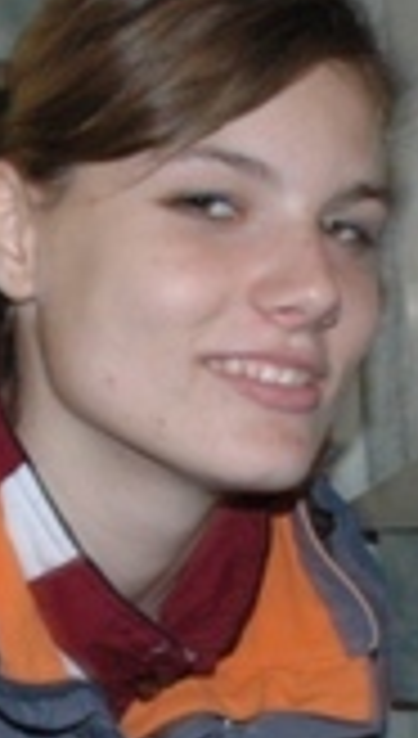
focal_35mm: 110
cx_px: 130
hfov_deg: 11.1
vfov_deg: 19.2
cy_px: 616
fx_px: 2154
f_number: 4.5
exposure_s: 1/60
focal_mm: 18
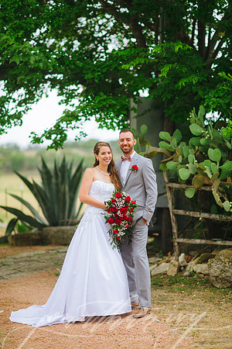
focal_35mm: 85
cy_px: 174
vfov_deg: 23.9
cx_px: 116
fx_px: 822
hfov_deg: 16.1
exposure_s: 1/800
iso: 80
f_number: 1.6
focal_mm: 85
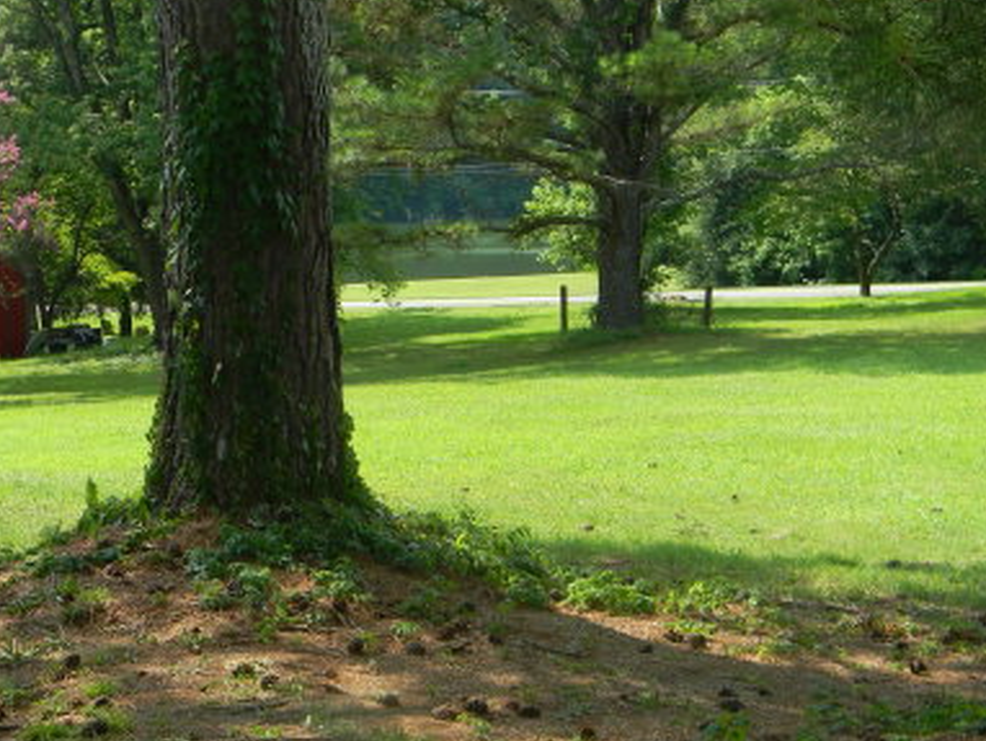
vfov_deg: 19.7
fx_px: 2138
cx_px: 426
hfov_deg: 26.0
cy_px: 374
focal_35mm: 75
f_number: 4.1
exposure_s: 1/256
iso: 80
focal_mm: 10.1
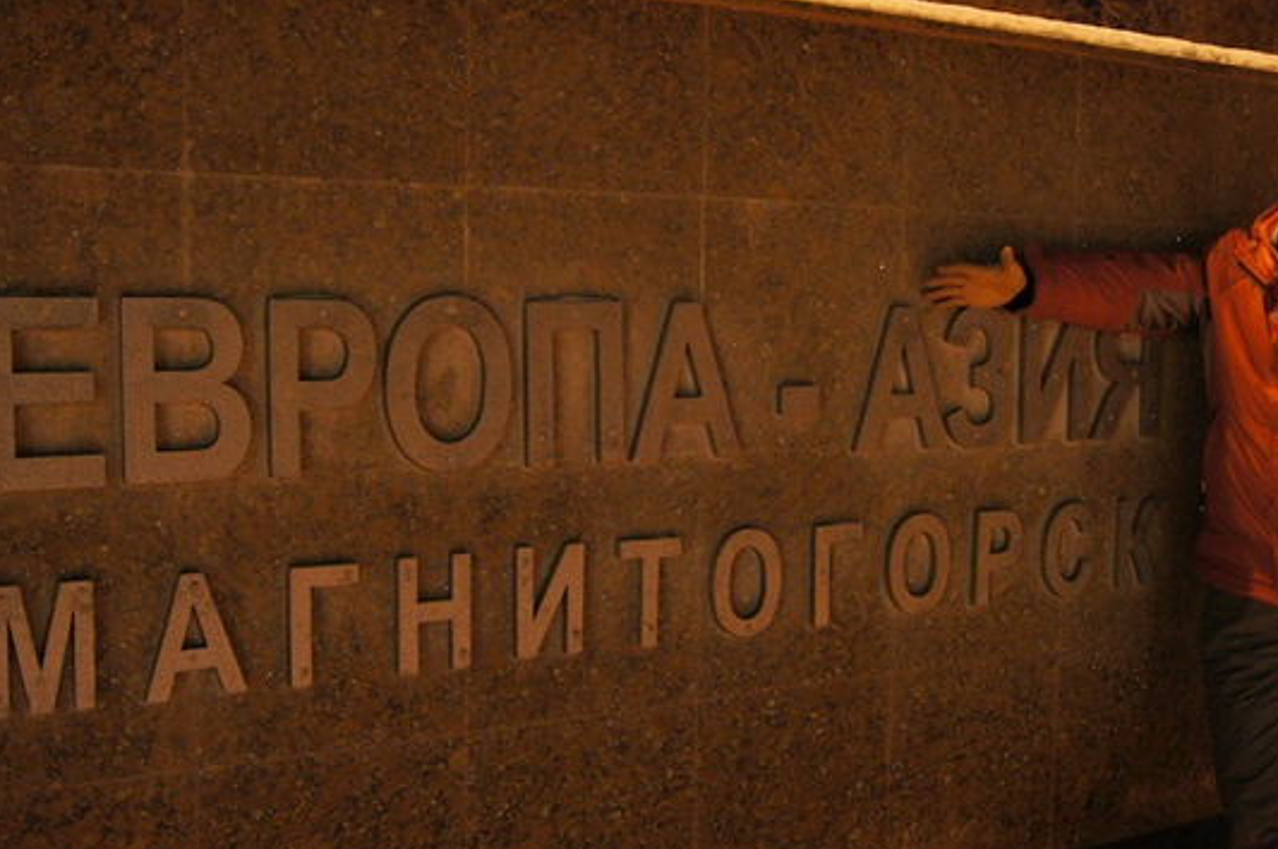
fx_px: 1596
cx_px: 679
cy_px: 462
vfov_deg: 29.8
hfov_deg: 43.6
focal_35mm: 45
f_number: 3.5
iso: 1600
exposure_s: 1/13
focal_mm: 20
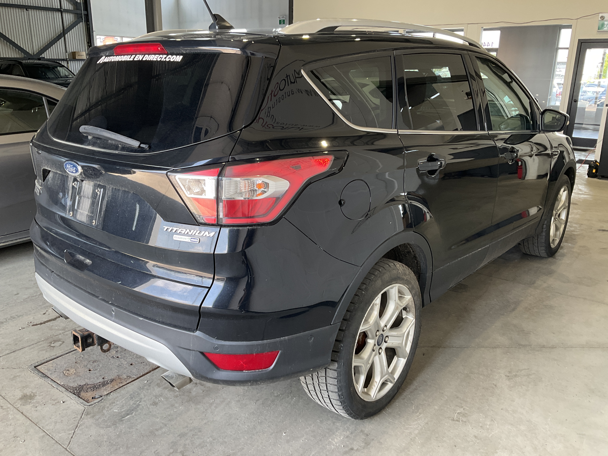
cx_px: 304
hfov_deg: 61.7
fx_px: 509
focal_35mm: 29
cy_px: 228
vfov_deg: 48.2
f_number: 1.8
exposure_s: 1/122
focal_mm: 3
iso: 64
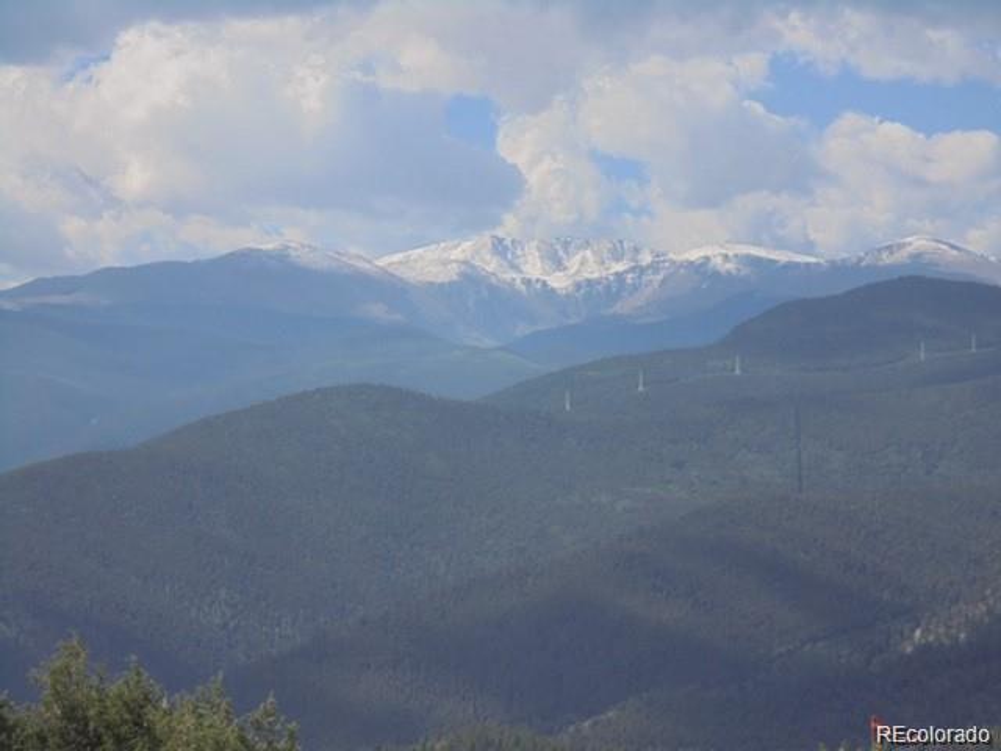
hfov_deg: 16.1
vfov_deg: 12.1
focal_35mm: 122
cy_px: 376
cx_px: 500
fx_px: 3528
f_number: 5.6
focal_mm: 21.8
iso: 100
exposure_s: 1/640
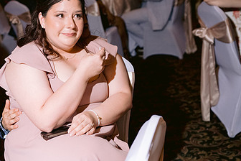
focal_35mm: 66
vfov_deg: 20.5
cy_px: 111
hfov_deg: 30.5
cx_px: 112
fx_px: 442
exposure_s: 1/160
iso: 1600
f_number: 2.8
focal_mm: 35
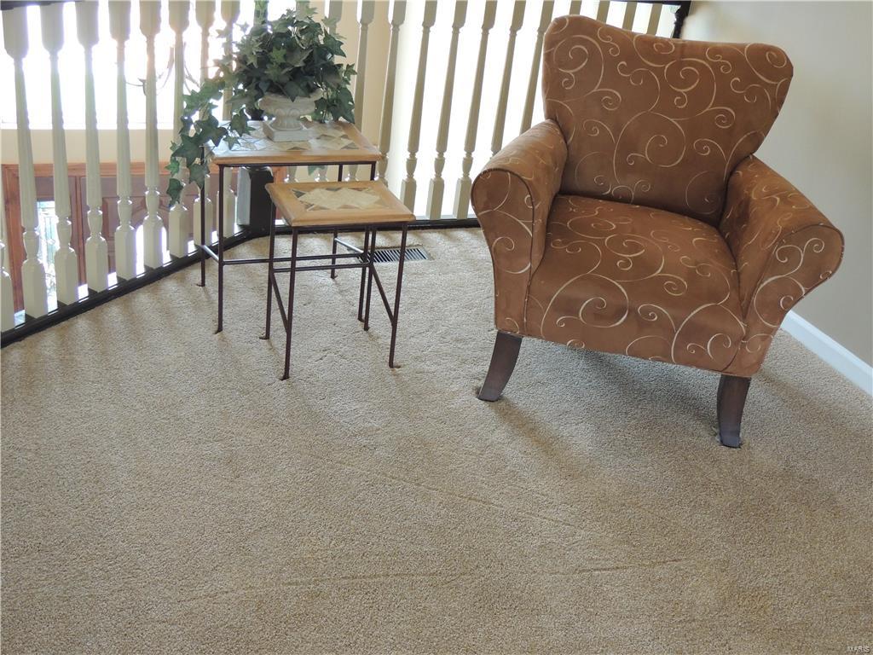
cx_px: 436
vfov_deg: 36.0
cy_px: 328
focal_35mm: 40
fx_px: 1009
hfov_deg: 46.8
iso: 400
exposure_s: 1/40
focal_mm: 7.1
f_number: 3.3
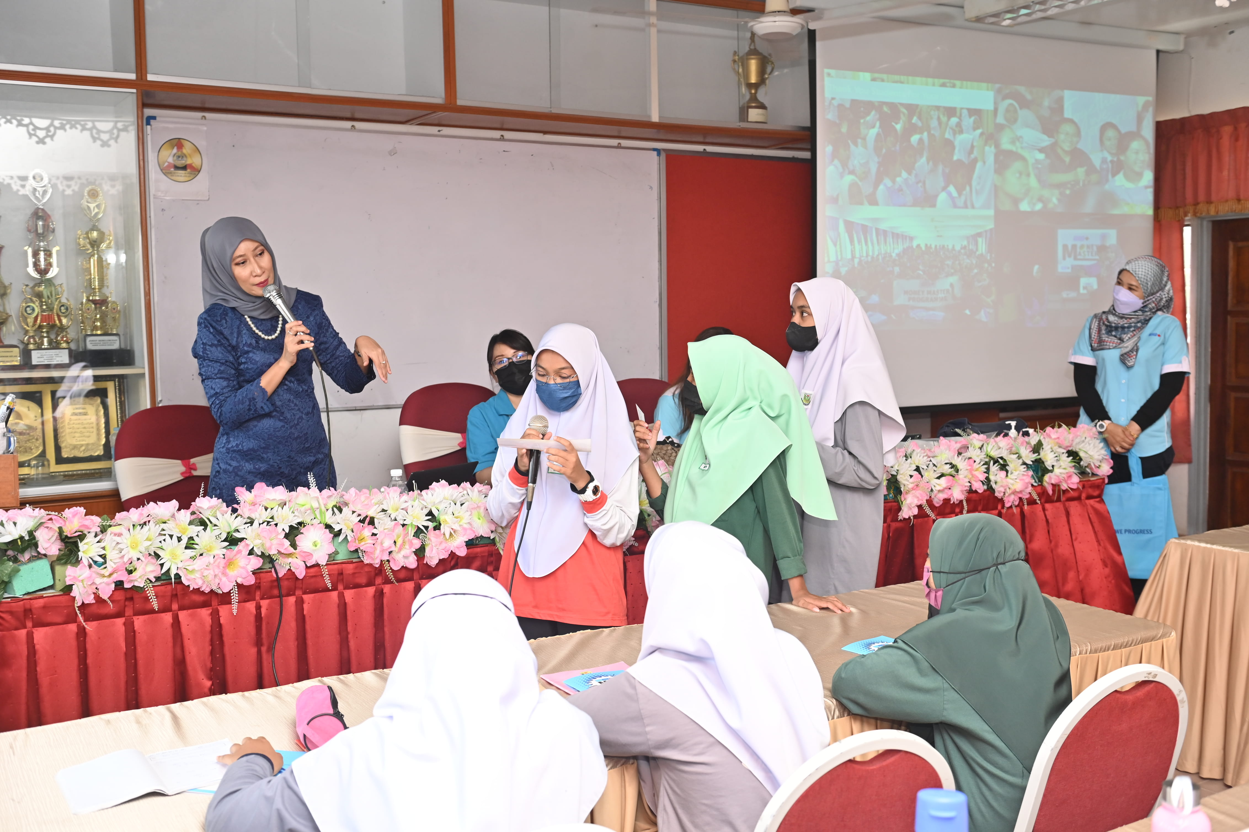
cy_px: 416
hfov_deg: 53.1
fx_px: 1249
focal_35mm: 36
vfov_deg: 36.9
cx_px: 624
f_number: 3.5
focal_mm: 36
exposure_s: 1/125
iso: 640
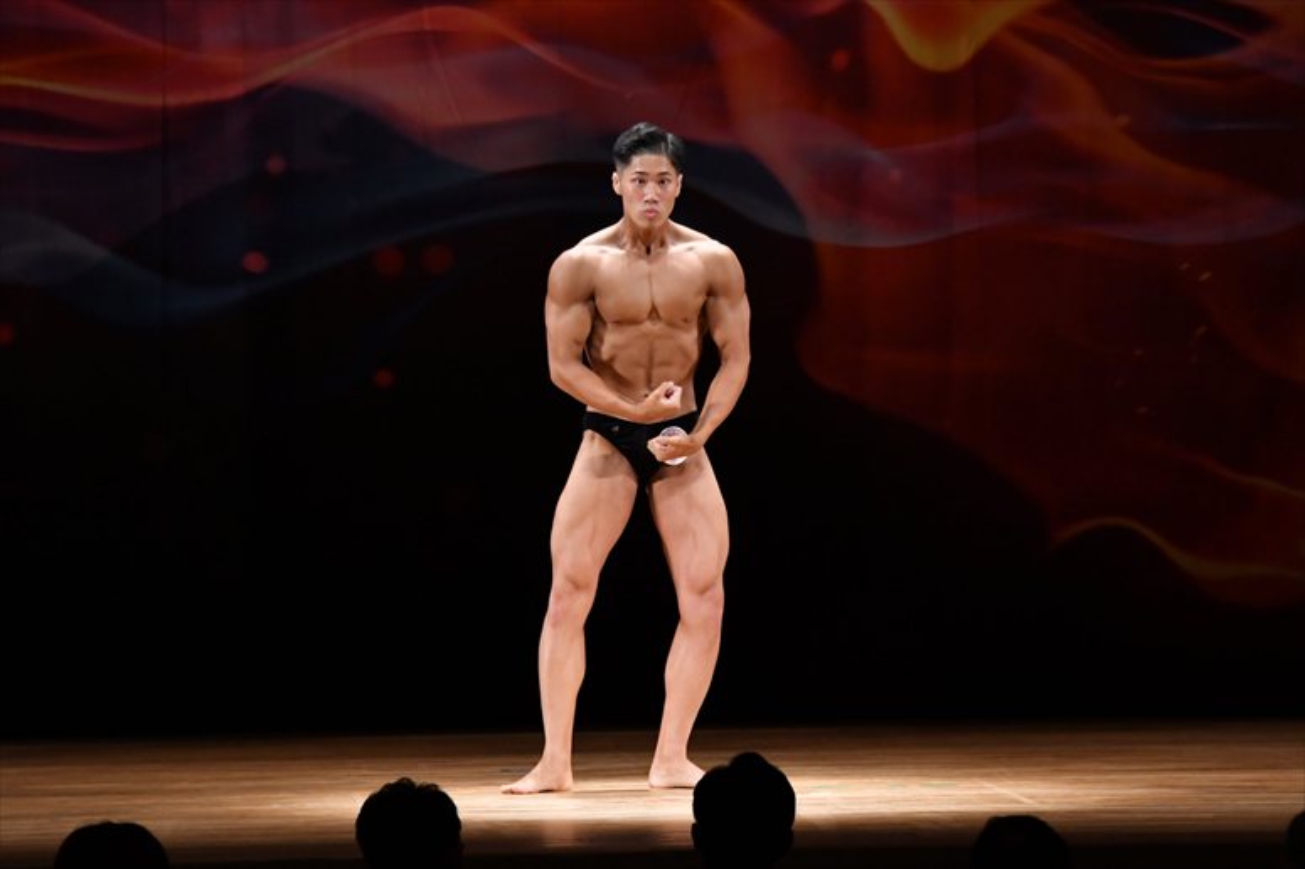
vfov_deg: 6.3
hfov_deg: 9.5
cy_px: 434
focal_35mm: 217
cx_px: 652
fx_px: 7863
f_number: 5.6
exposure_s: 1/400
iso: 3200
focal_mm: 145
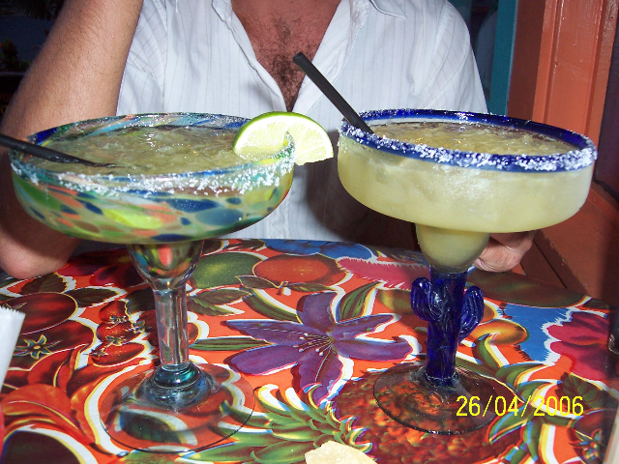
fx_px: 644
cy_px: 232
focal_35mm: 36
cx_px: 310
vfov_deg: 39.7
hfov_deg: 51.4
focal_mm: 6
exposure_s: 1/60
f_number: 3
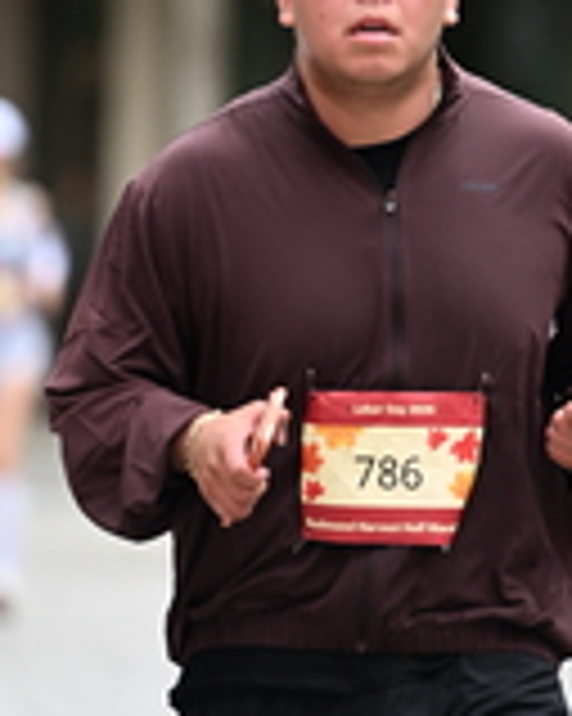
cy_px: 162
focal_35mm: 648
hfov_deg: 2.4
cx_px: 417
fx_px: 13726
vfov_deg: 3.0
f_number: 2.8
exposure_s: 1/2000
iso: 640
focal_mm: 200
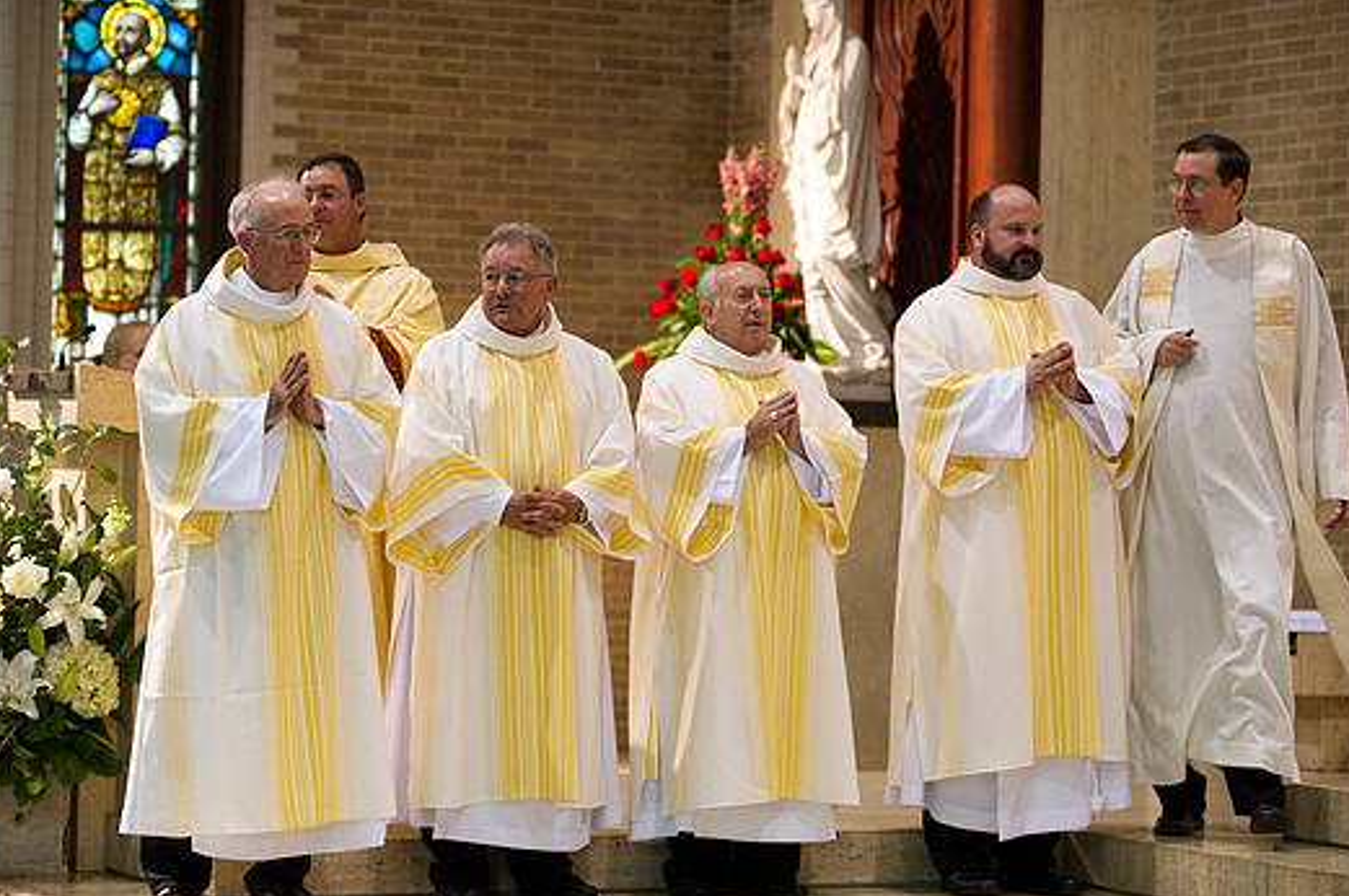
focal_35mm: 117
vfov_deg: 11.7
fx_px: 4379
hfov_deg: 17.5
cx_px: 681
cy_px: 451
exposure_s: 1/160
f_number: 2.8
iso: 2000
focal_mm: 105
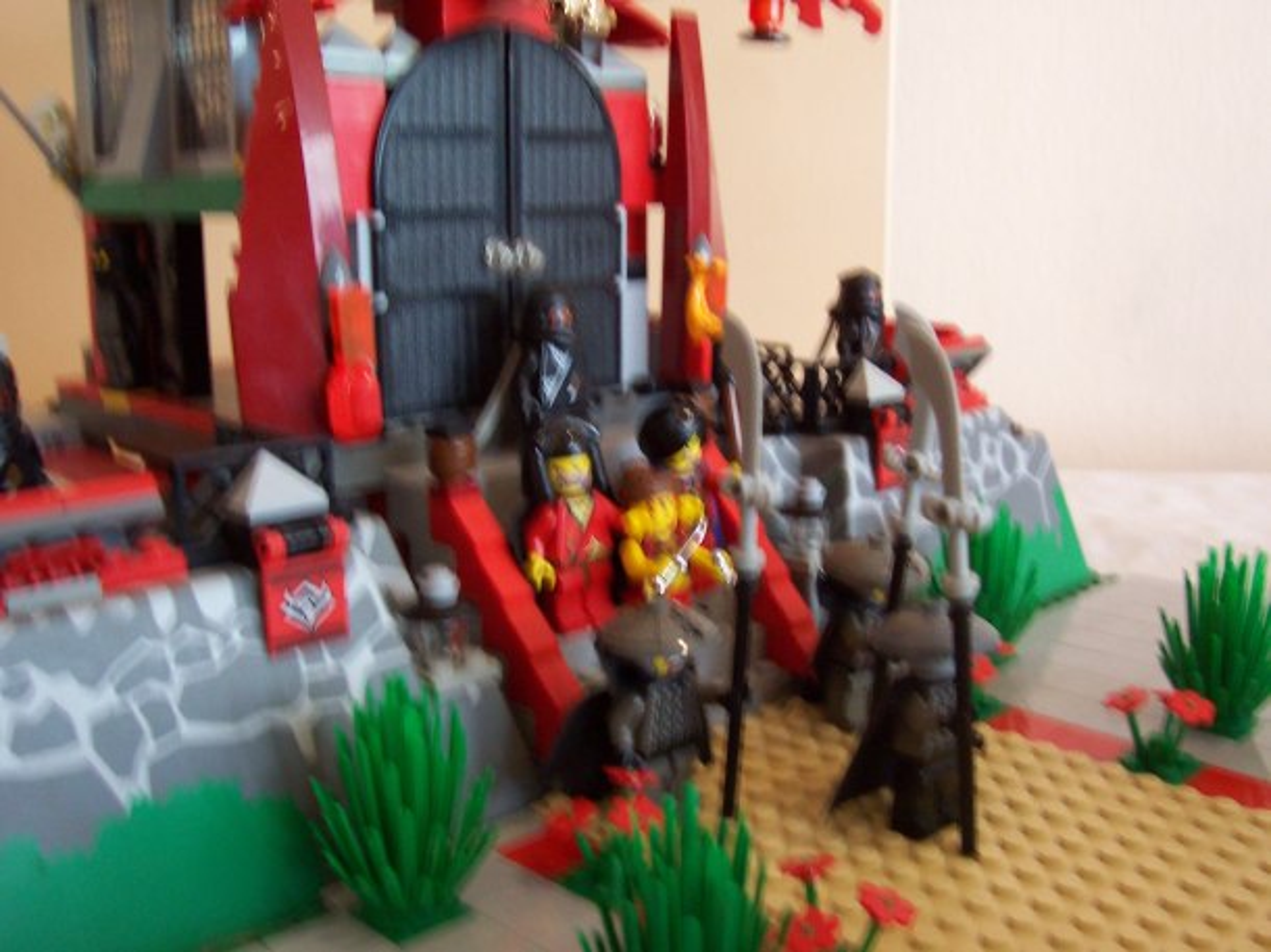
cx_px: 636
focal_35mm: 37
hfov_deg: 50.2
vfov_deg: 38.6
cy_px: 476
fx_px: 1358
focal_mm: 5.6
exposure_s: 1/8
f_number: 2.8
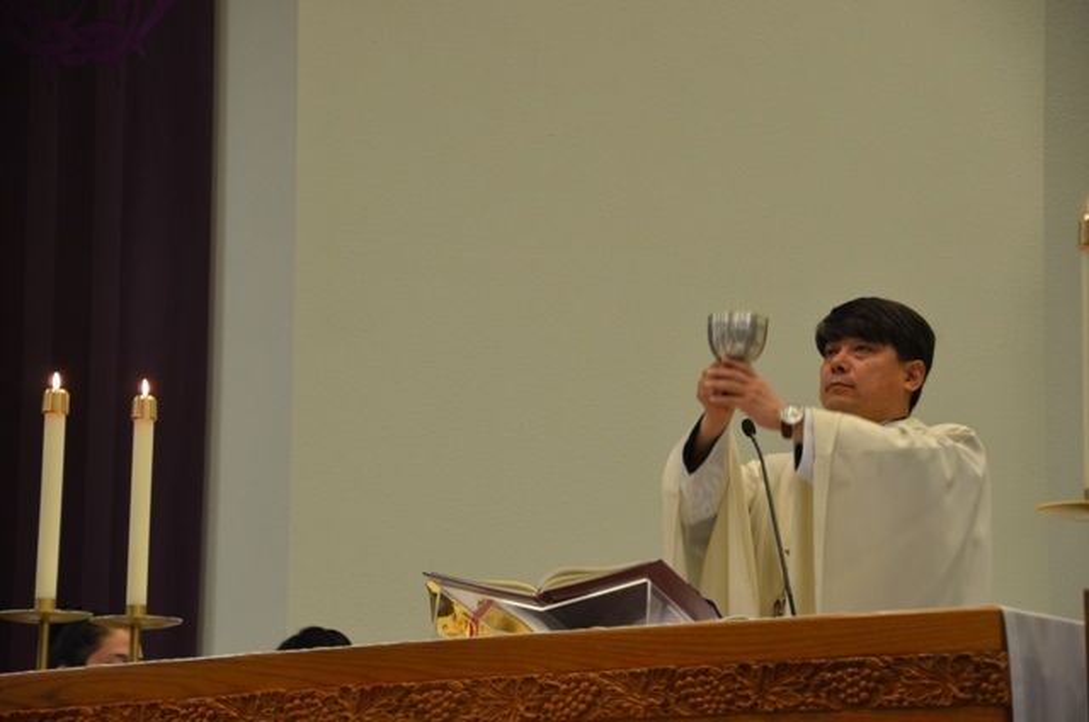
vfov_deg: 10.1
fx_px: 4076
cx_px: 544
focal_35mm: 135
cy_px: 361
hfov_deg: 15.2
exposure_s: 1/40
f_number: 5.3
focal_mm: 90
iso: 800
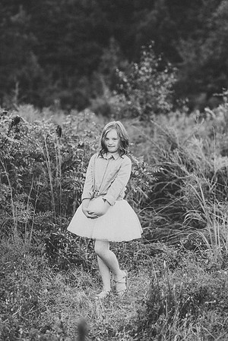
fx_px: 807
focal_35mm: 85
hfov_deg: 16.1
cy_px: 170
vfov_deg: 23.9
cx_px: 114
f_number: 2.2
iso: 125
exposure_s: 1/200
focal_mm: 85
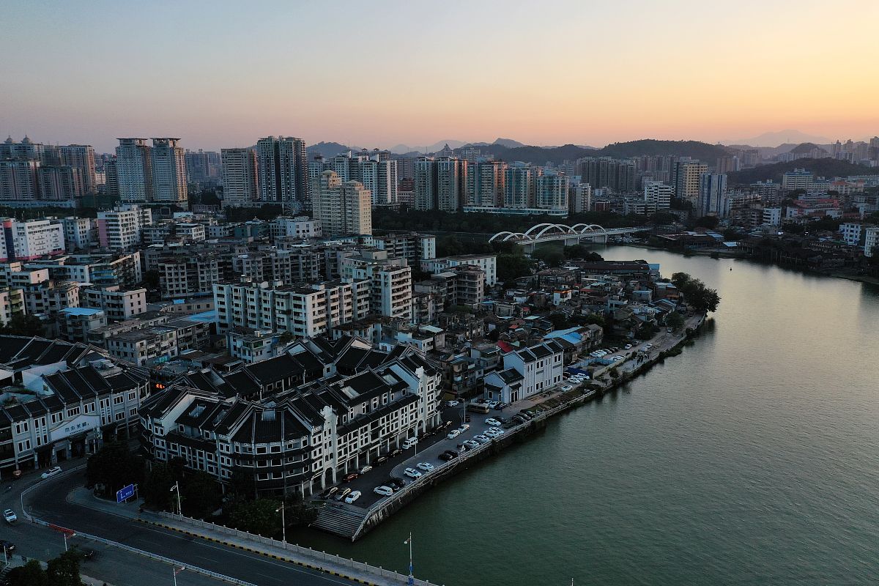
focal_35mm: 28
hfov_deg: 65.5
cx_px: 440
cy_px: 293
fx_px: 684
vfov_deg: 46.4
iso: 100
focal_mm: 10.26
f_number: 5
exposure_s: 1/240
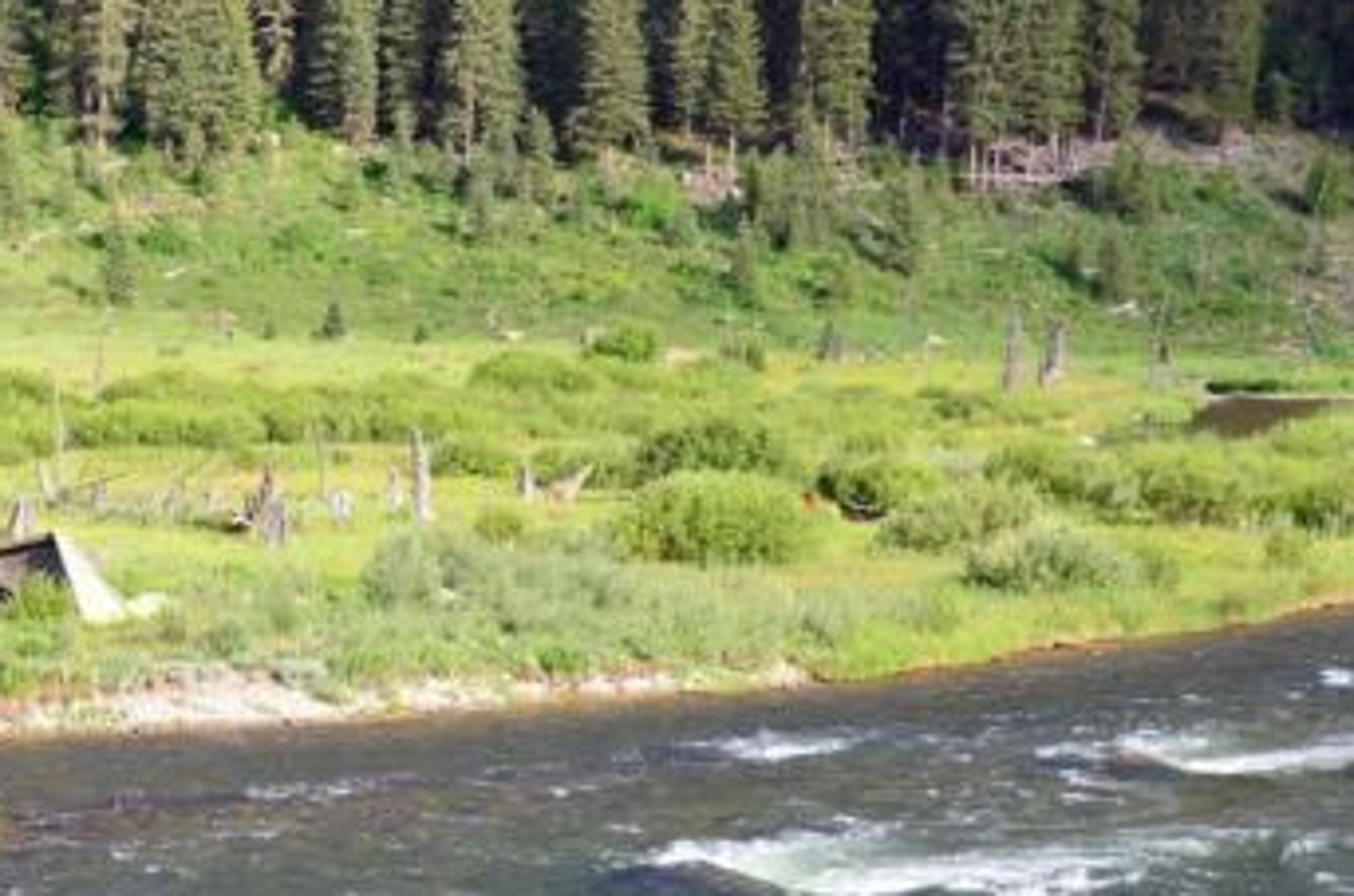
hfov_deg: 16.5
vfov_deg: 11.1
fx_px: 4615
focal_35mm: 123
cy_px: 665
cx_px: 170
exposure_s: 1/250
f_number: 8
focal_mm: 44
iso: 200
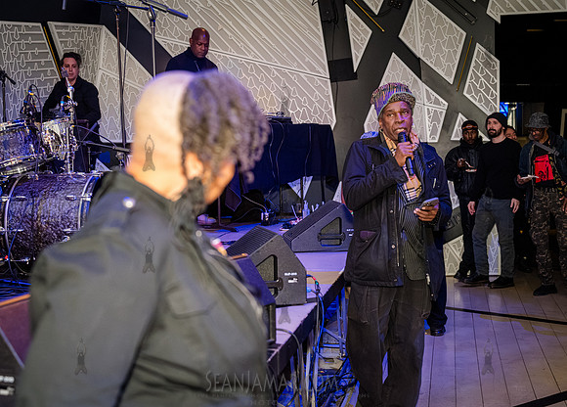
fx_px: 862
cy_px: 200
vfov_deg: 26.6
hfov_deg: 36.4
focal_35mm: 53
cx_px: 258
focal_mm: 50
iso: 10000
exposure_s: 1/400
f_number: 3.5
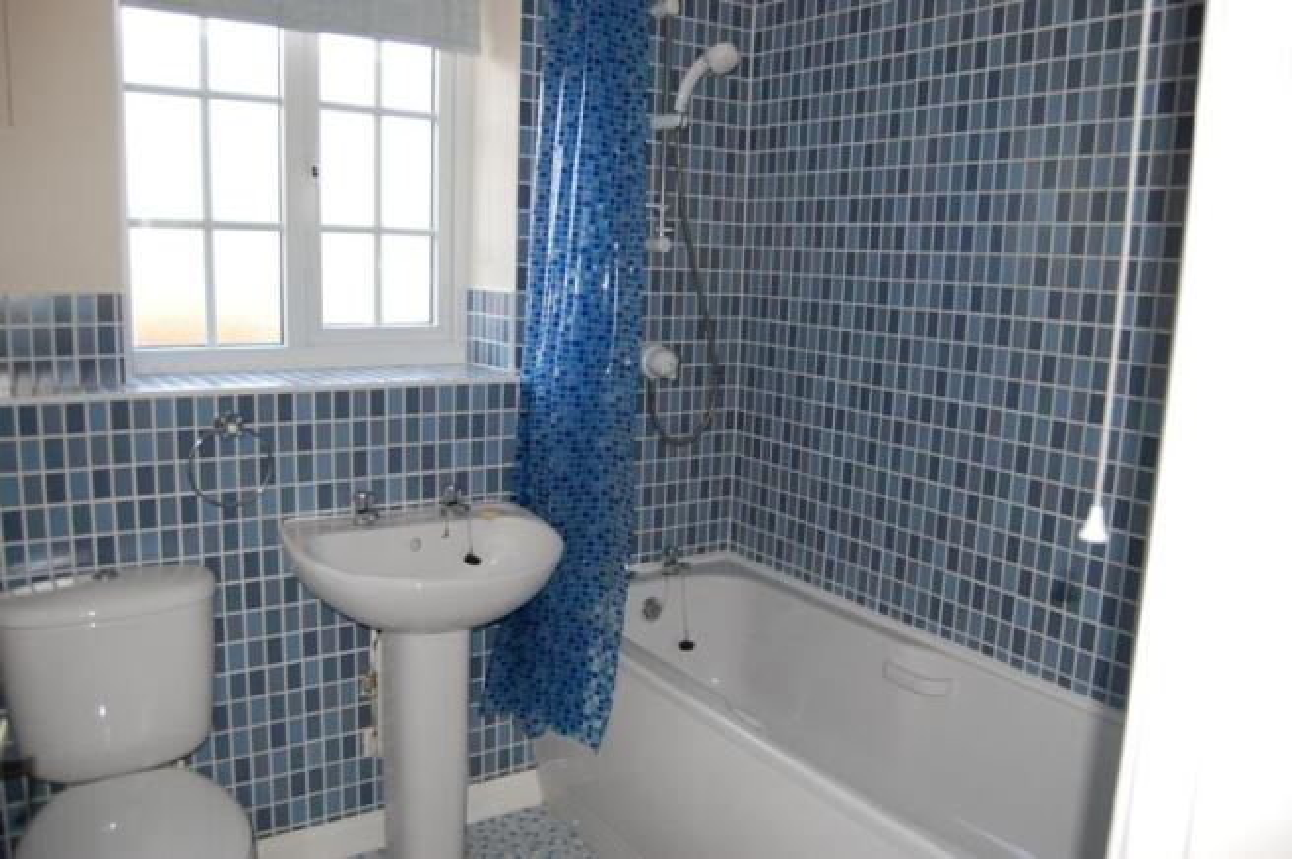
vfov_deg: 47.8
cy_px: 430
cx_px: 646
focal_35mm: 27
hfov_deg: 67.4
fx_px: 968
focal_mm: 18
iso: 400
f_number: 3.5
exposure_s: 1/60
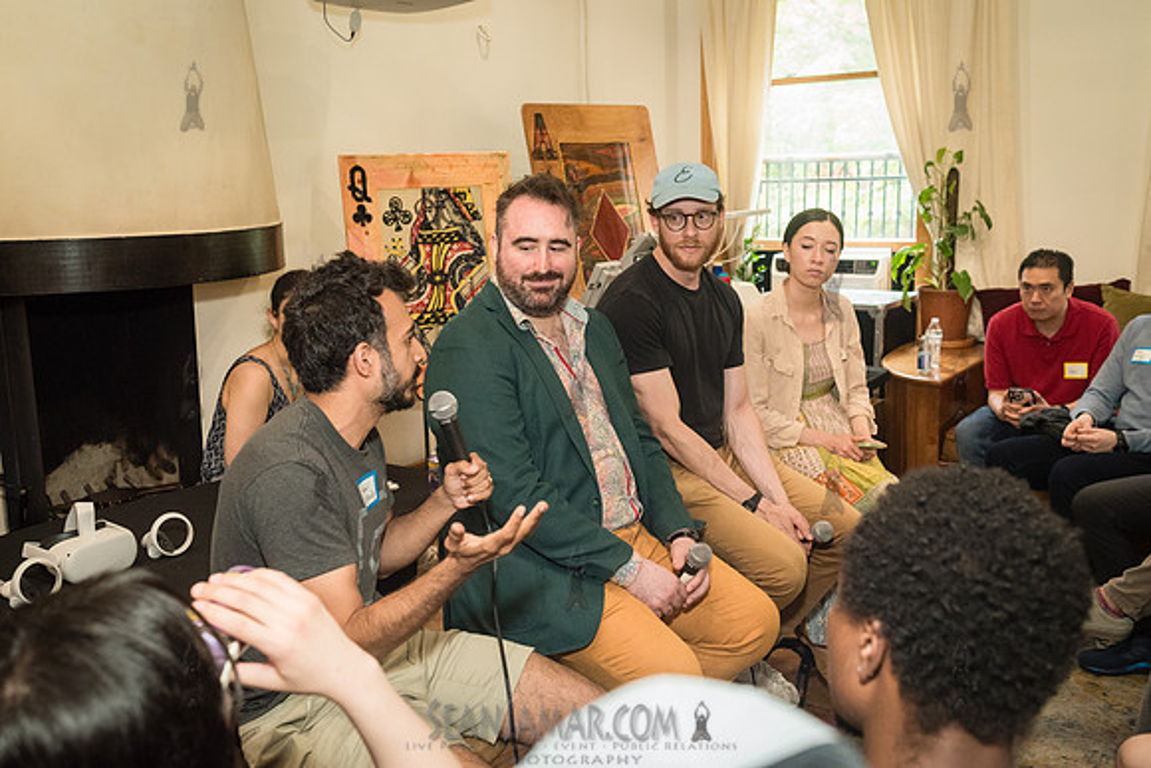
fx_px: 1119
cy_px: 384
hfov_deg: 54.4
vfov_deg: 37.9
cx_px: 576
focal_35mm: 35
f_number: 4.5
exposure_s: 1/200
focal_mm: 35
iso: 4000
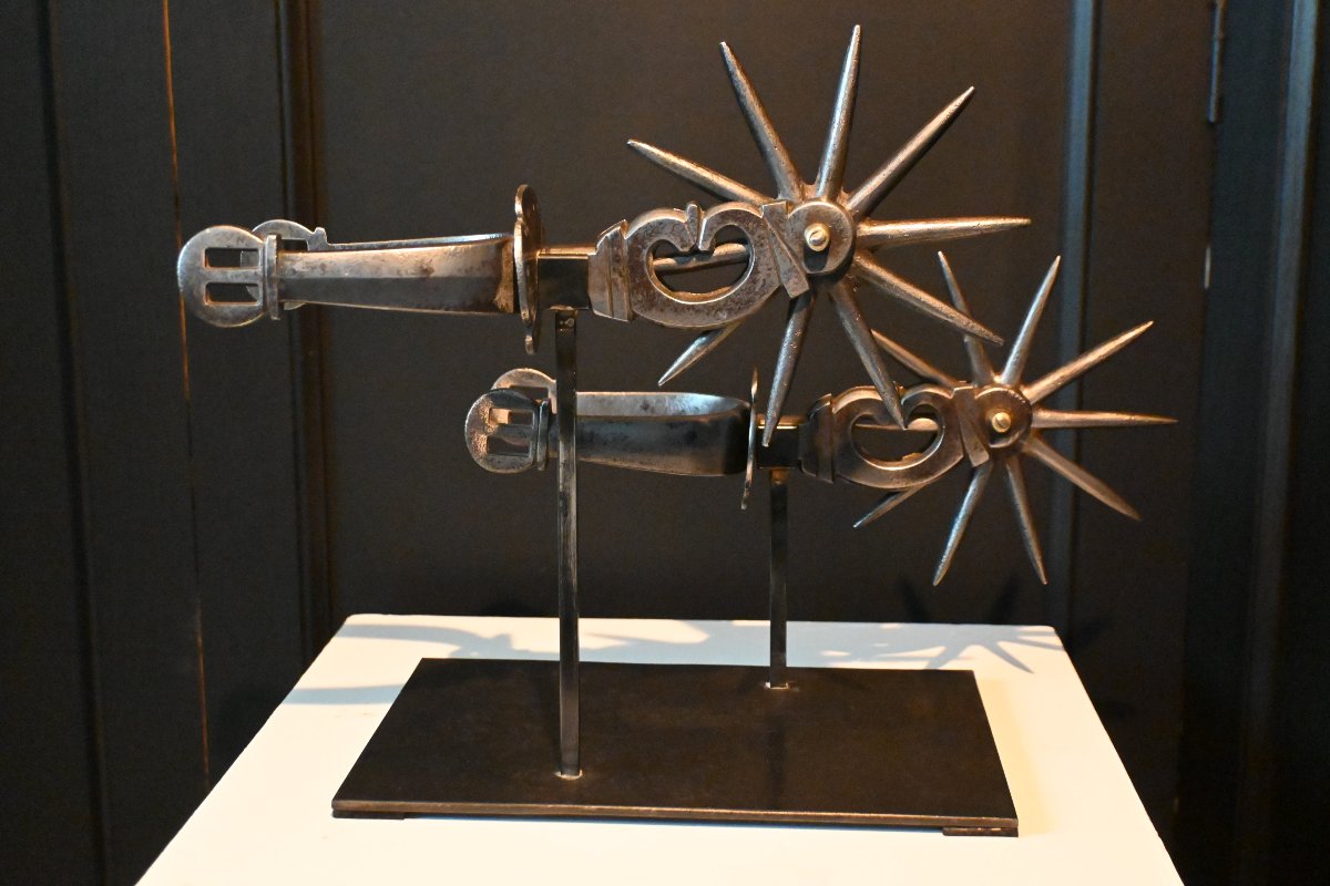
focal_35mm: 46
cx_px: 665
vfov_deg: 29.4
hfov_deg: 43.0
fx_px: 1690
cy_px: 443
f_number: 4.8
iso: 12800
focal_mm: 30.5
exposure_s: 1/25
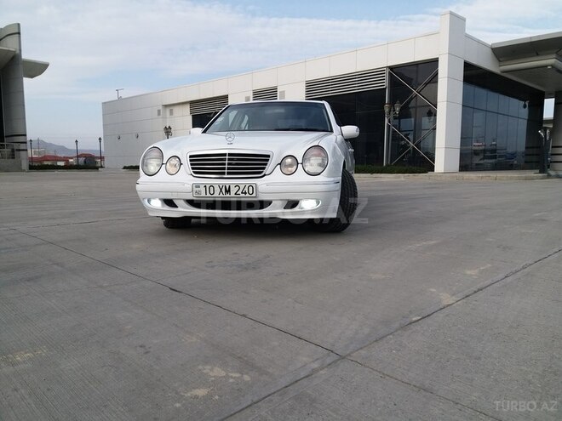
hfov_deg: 65.3
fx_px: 438
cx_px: 281
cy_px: 210
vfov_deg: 51.4
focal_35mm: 27
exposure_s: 1/676
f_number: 1.9
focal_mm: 3.7
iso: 40
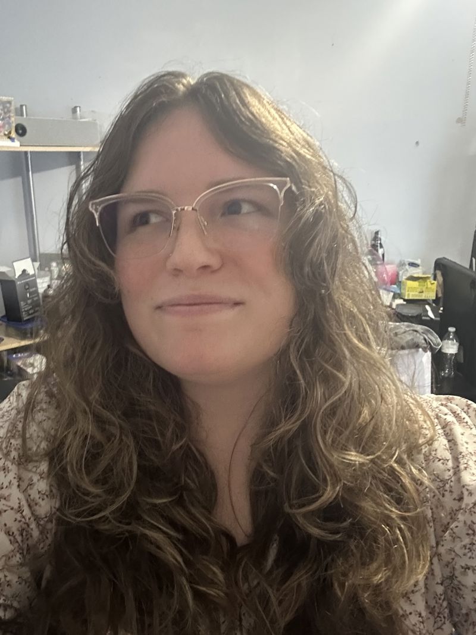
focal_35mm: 30
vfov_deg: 60.0
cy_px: 318
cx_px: 238
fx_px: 550
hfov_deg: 46.8
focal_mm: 2.69
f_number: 1.9
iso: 640
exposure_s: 1/15
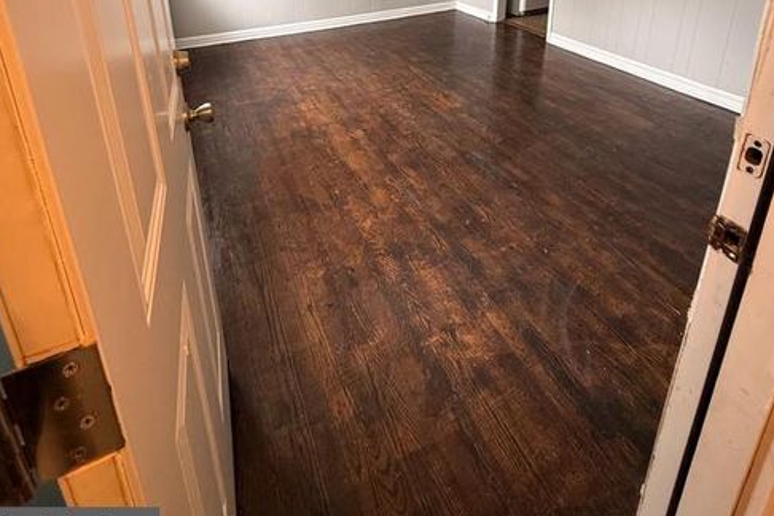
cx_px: 385
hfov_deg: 84.0
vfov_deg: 52.7
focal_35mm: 20
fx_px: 430
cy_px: 33
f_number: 2.2
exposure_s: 1/60
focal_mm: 2.22
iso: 250
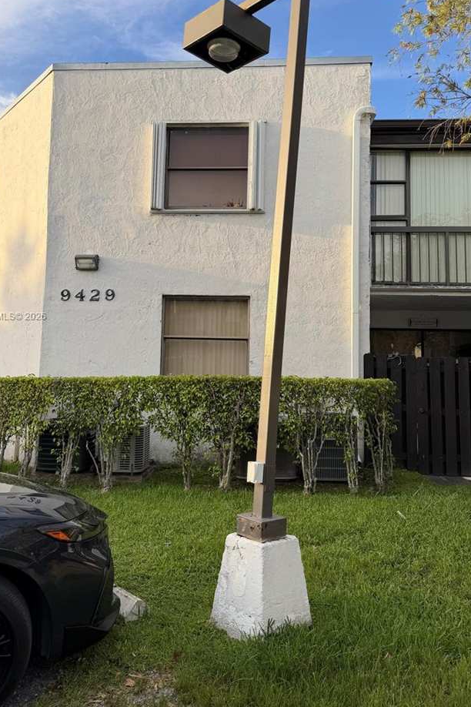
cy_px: 317
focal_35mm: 29
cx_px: 227
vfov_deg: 63.5
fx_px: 569
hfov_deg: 45.0
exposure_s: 1/992
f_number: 1.78
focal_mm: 6.76
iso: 80
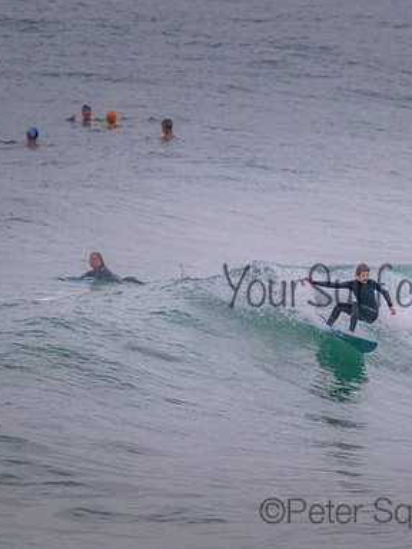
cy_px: 274
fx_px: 18424
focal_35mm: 1161
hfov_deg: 1.3
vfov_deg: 1.7
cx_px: 371
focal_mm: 800
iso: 6400
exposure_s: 1/1250
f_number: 11
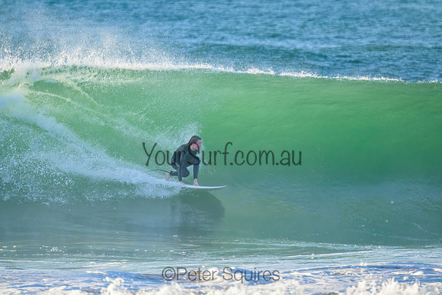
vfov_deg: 1.7
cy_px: 148
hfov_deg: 2.6
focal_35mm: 800
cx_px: 221
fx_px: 9824
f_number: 11
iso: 4500
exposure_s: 1/1600
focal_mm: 800
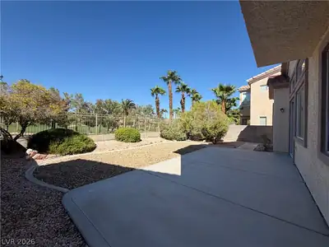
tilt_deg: +0.5
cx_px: 164
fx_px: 133
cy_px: 124
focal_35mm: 14
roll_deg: -0.7
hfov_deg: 102.1
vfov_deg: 85.7
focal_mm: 2.22
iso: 25
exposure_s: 1/770
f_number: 2.2
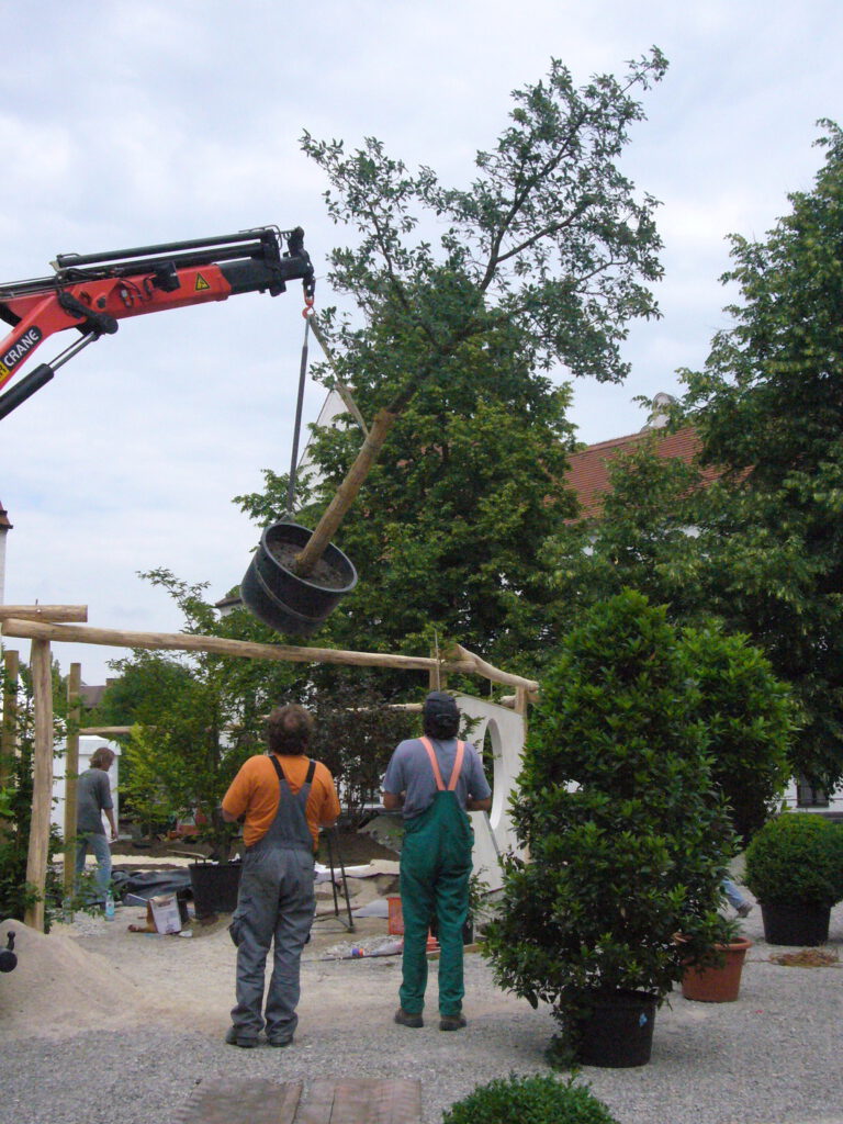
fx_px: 1364
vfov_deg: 44.8
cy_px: 562
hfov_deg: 34.3
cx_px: 422
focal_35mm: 42
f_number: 7.1
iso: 400
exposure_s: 1/800
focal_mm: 6.9
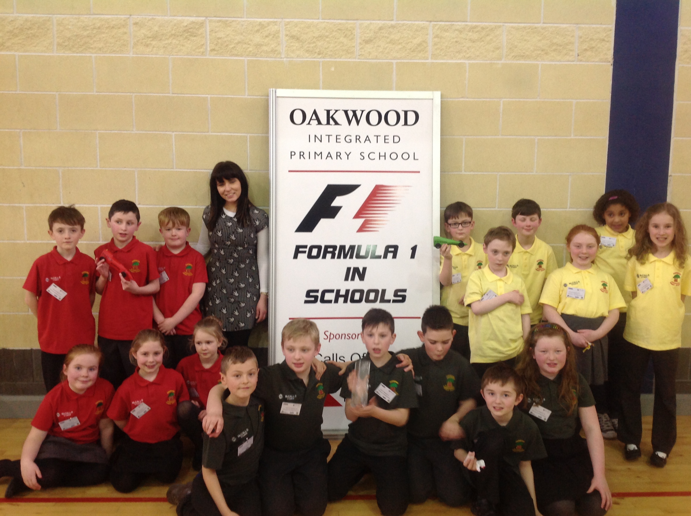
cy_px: 258
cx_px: 346
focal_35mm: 35
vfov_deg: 40.6
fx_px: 698
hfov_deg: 52.7
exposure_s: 1/15
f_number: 2.4
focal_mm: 4.28
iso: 100
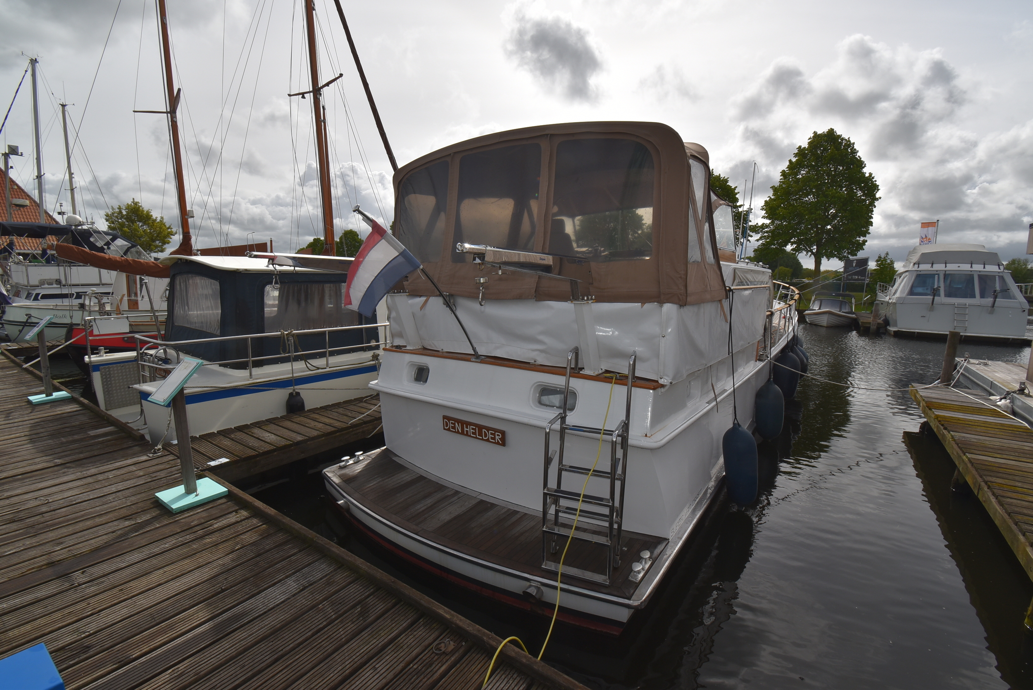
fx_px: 431
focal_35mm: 15
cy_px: 345
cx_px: 516
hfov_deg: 100.3
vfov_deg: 77.4
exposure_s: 1/200
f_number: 13
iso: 100
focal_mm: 10
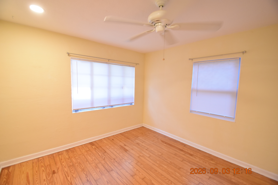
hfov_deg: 100.4
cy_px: 92
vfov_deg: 77.3
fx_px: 116
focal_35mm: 15
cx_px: 139
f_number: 3.5
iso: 1100
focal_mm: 10
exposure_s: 1/60
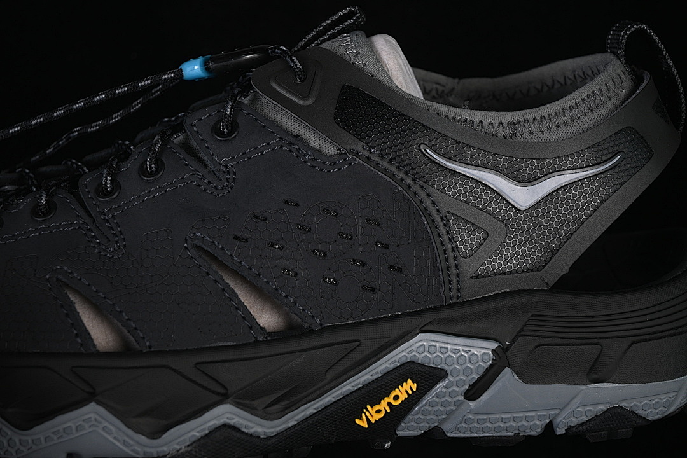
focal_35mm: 75
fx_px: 1431
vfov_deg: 18.2
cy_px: 229
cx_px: 344
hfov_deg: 27.0
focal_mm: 50
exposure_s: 1/50
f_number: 6.3
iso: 160
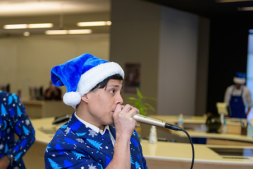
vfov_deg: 18.9
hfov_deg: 28.0
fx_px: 506
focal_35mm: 72
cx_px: 103
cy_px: 100
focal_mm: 56
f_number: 3.2
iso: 400
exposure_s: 1/125
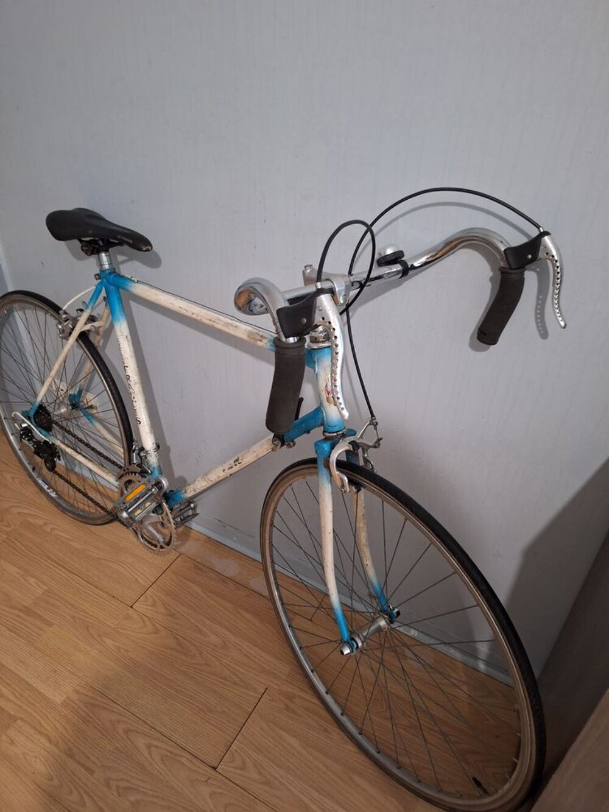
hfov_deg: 58.9
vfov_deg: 73.9
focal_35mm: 23
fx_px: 539
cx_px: 304
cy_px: 406
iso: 640
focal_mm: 5.54
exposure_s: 1/20
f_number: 1.8
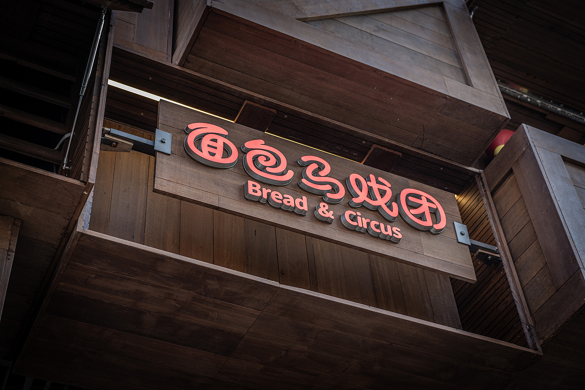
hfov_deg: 36.3
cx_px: 292
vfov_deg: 24.6
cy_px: 195
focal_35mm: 55
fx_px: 894
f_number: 4.5
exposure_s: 1/320
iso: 800
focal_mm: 55
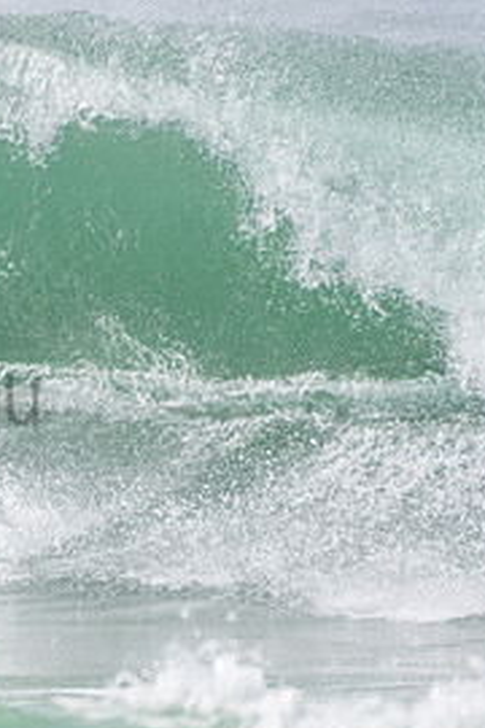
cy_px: 363
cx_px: -245
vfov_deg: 1.3
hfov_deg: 0.9
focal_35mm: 1614
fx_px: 32614
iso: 320
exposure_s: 1/2000
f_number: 5.6
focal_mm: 500
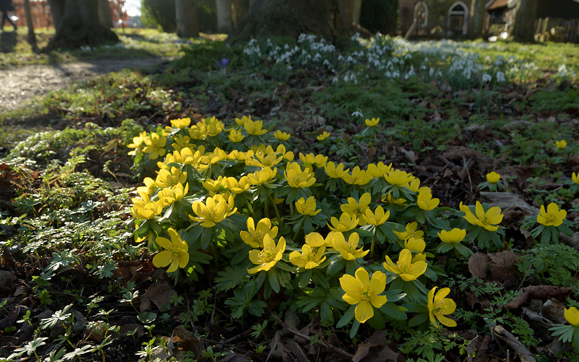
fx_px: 489
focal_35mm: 31
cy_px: 191
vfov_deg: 40.6
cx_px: 291
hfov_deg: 61.2
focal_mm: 20
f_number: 8
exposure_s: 1/125
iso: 200
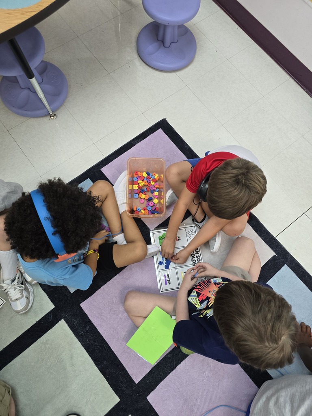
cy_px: 208
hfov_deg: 58.9
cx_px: 156
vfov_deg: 73.9
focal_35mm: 23
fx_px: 276
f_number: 1.7
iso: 160
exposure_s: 1/60
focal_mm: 6.3
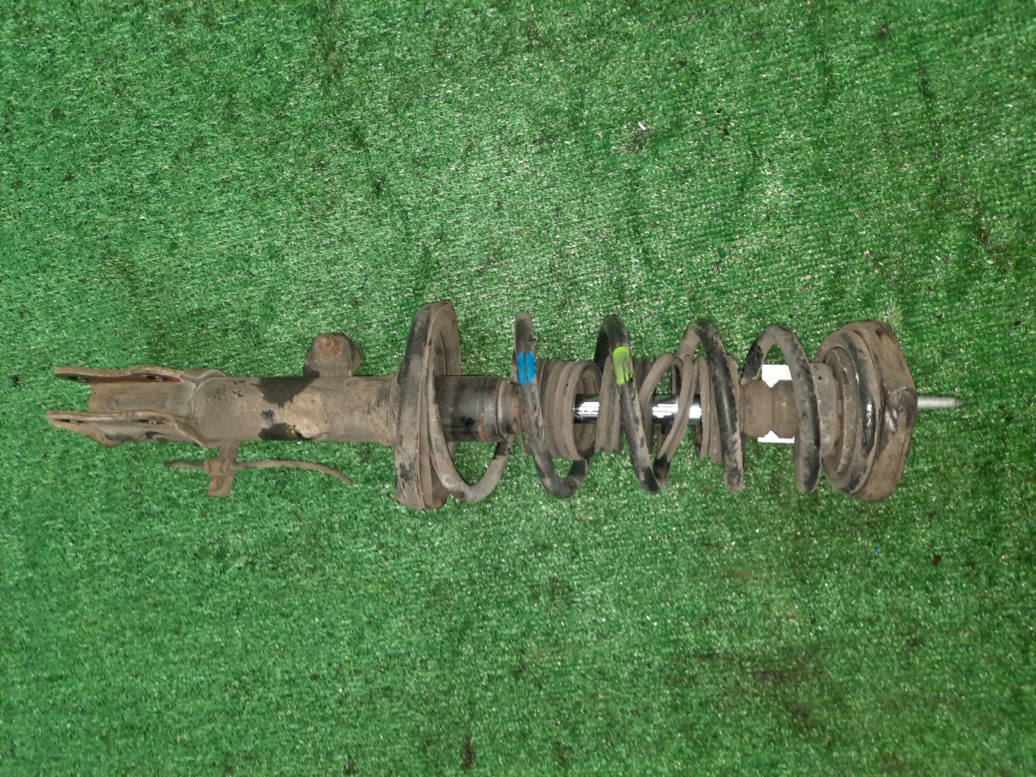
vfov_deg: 54.9
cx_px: 518
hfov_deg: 69.4
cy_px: 388
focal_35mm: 25
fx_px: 748
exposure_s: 1/33
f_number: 2
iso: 312
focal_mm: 4.6
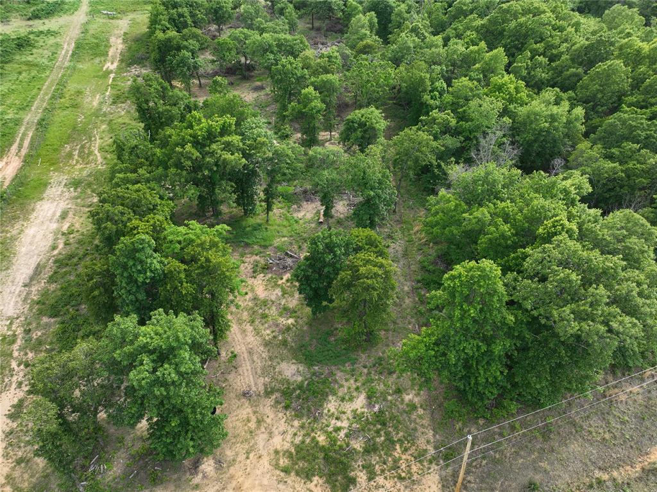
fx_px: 455
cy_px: 246
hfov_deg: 71.6
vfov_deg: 56.7
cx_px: 328
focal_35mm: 24
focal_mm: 12.29
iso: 100
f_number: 2.8
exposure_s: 1/640
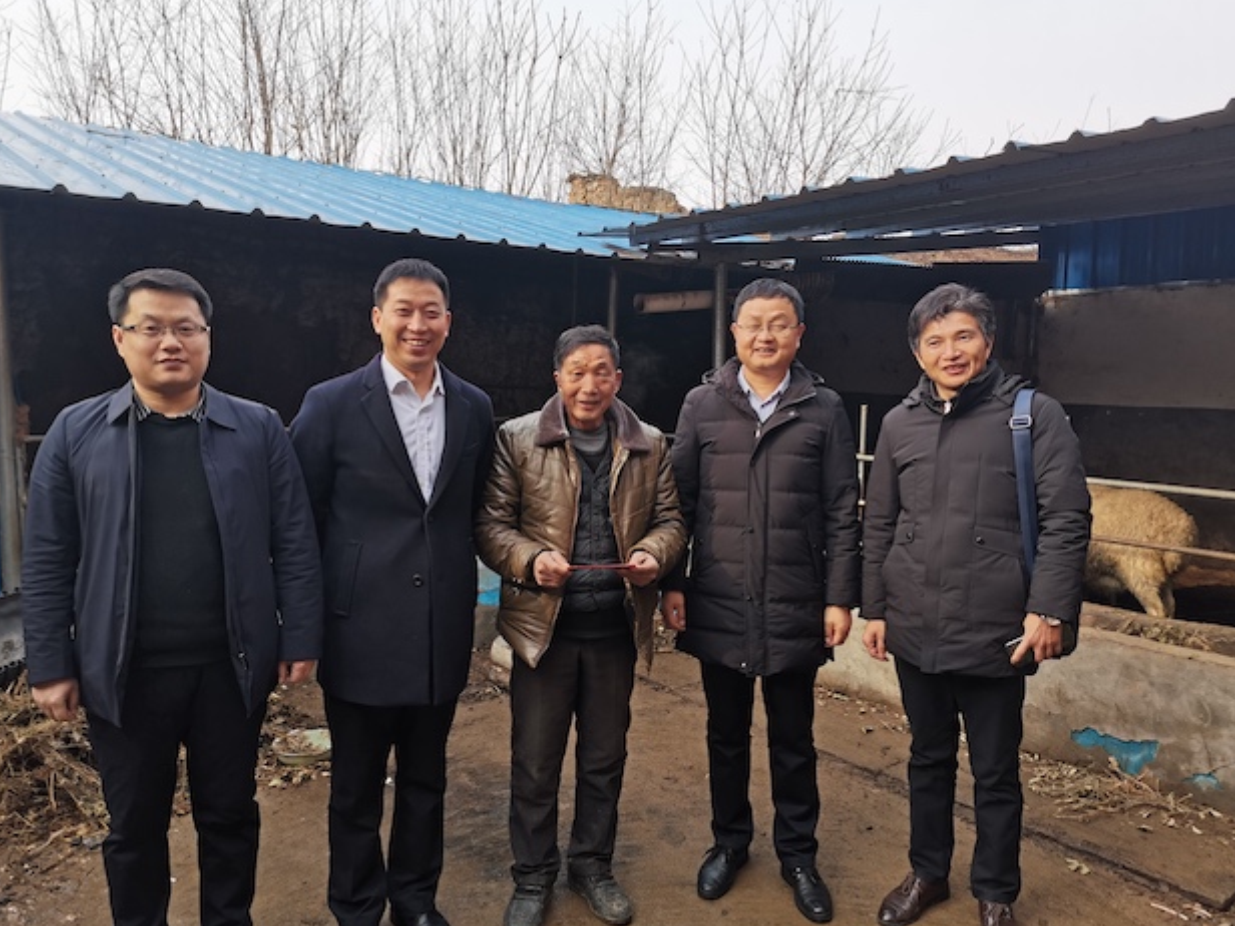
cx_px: 626
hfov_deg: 65.3
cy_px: 469
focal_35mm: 27
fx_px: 963
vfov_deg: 51.4
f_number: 1.8
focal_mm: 4.75
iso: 50
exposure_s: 1/812
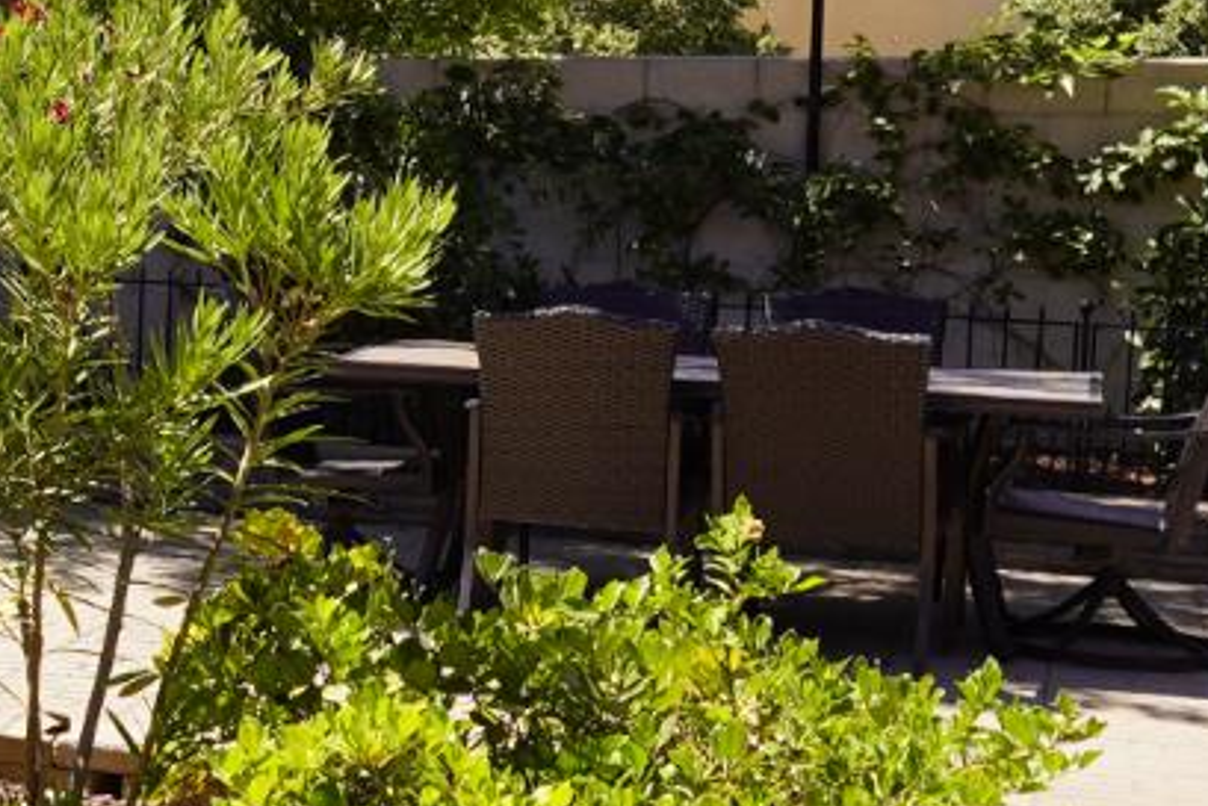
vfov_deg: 15.5
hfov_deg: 19.6
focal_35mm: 88
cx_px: -694
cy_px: 331
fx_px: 2954
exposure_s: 1/100
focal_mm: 16
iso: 100
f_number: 10
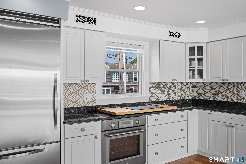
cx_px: 123
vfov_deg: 43.6
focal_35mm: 30
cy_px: 82
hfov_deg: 61.9
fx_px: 205
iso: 320
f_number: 9
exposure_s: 1/20
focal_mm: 30
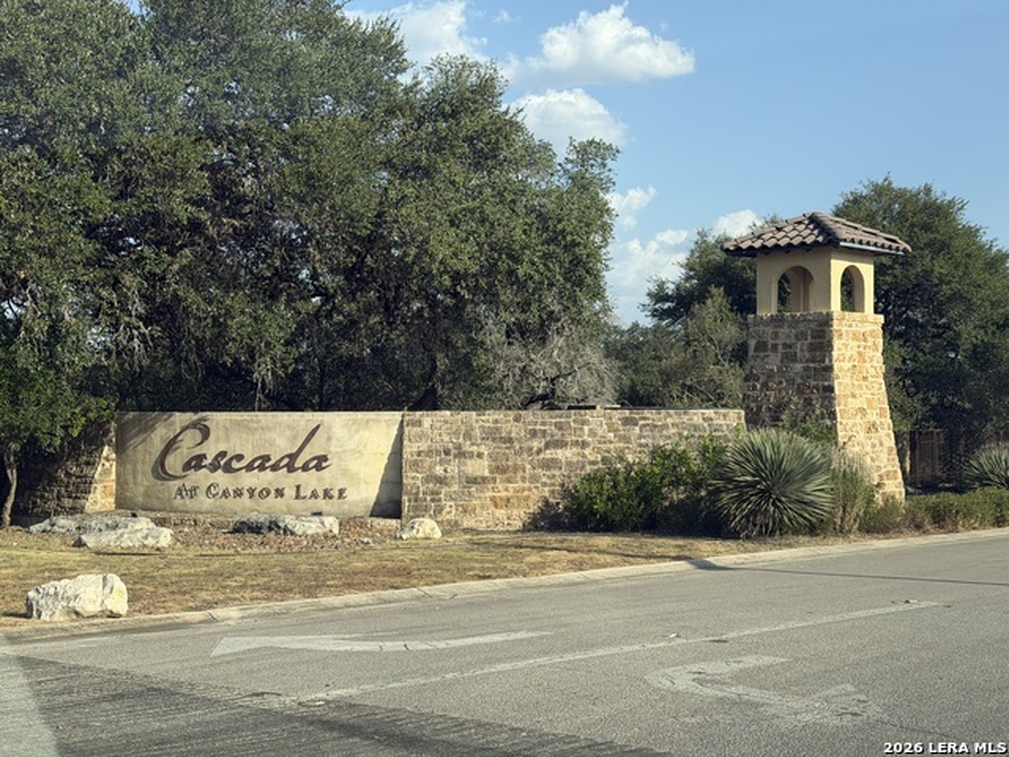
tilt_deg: +0.3
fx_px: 1399
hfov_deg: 39.7
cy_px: 378
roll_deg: +0.3
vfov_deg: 30.3
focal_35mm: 48
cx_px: 504
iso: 64
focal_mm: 6.76
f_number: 1.78
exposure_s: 1/2865
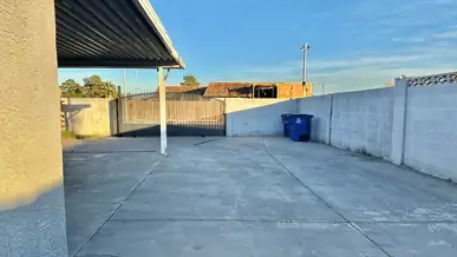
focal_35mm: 27
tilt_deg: -5.4
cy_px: 137
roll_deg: +0.0
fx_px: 327
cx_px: 224
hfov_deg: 69.8
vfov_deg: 42.9
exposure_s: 1/2028
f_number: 1.78
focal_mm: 6.86
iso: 80
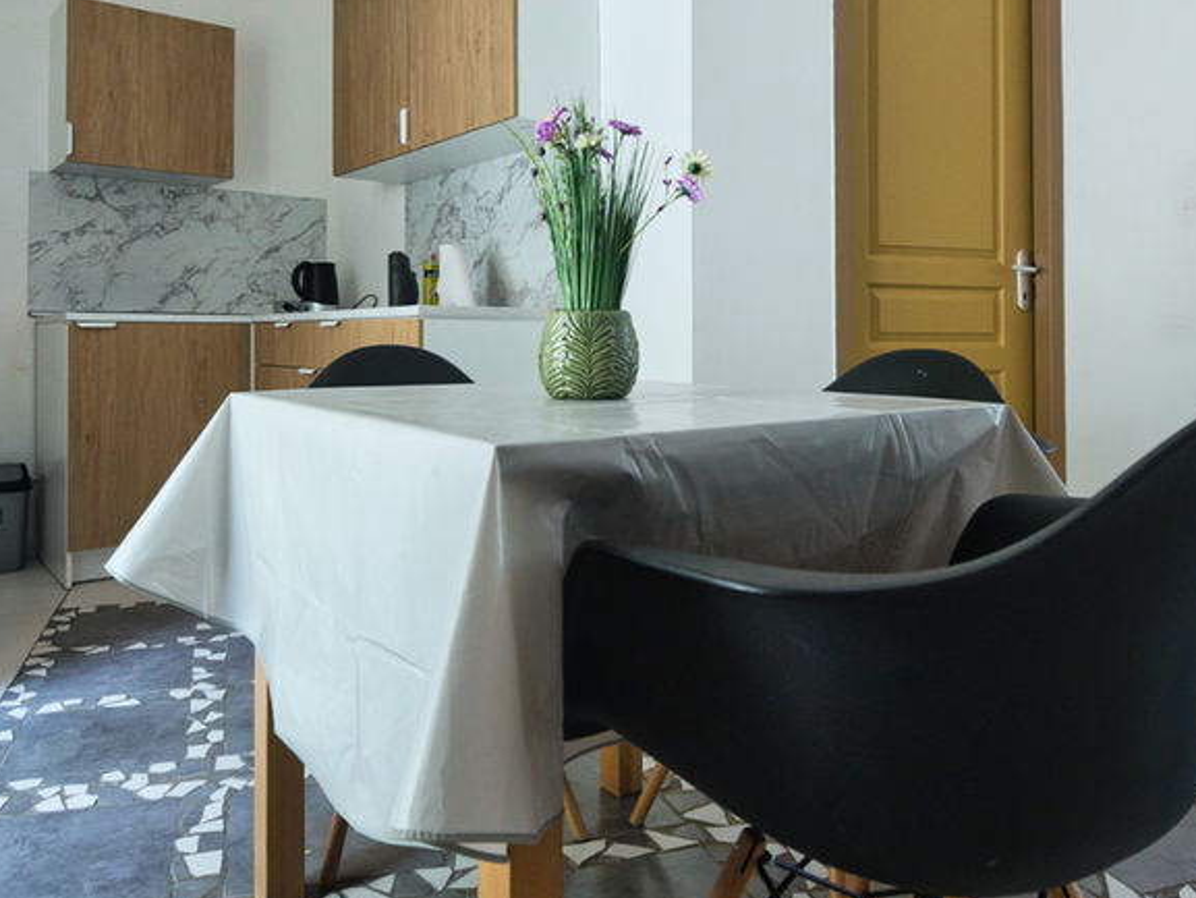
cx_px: 539
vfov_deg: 54.4
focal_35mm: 25
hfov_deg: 69.2
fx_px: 864
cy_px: 344
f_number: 6.3
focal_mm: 15
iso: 1600
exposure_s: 1/80
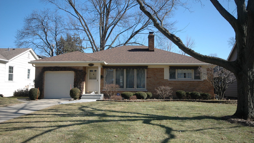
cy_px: 70
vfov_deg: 36.7
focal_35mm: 32
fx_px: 215
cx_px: 128
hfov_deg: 61.0
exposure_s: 1/250
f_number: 8
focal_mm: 20
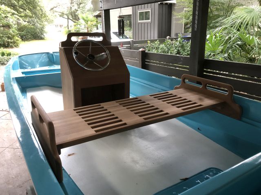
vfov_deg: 49.7
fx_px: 211
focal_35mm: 28
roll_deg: +0.7
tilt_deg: -17.1
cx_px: 130
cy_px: 98
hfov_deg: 63.4
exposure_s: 1/15
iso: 50
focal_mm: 3.99
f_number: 1.8
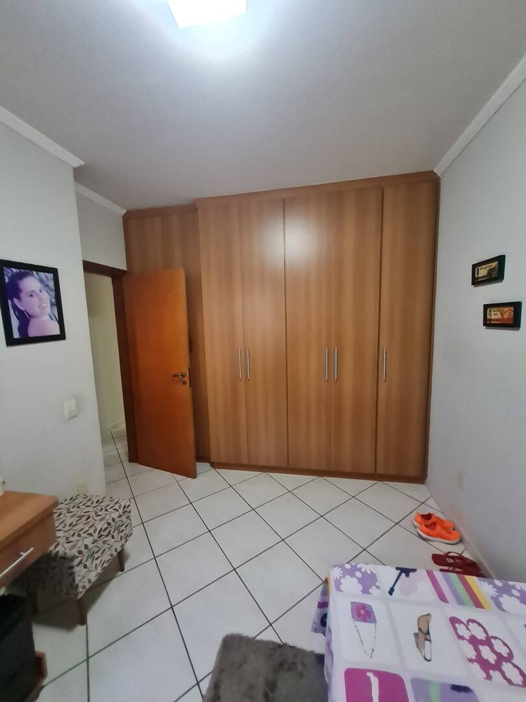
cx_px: 263
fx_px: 263
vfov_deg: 106.2
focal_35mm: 13
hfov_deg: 89.9
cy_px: 351
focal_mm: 1.74
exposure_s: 1/24
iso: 1000
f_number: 2.2
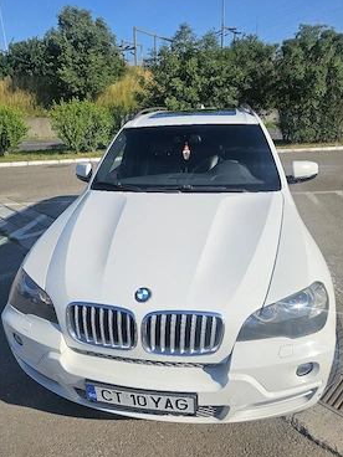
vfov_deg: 69.3
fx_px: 330
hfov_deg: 54.9
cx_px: 164
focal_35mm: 25
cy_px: 215
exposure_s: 1/1250
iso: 10
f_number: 1.7
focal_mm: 6.3
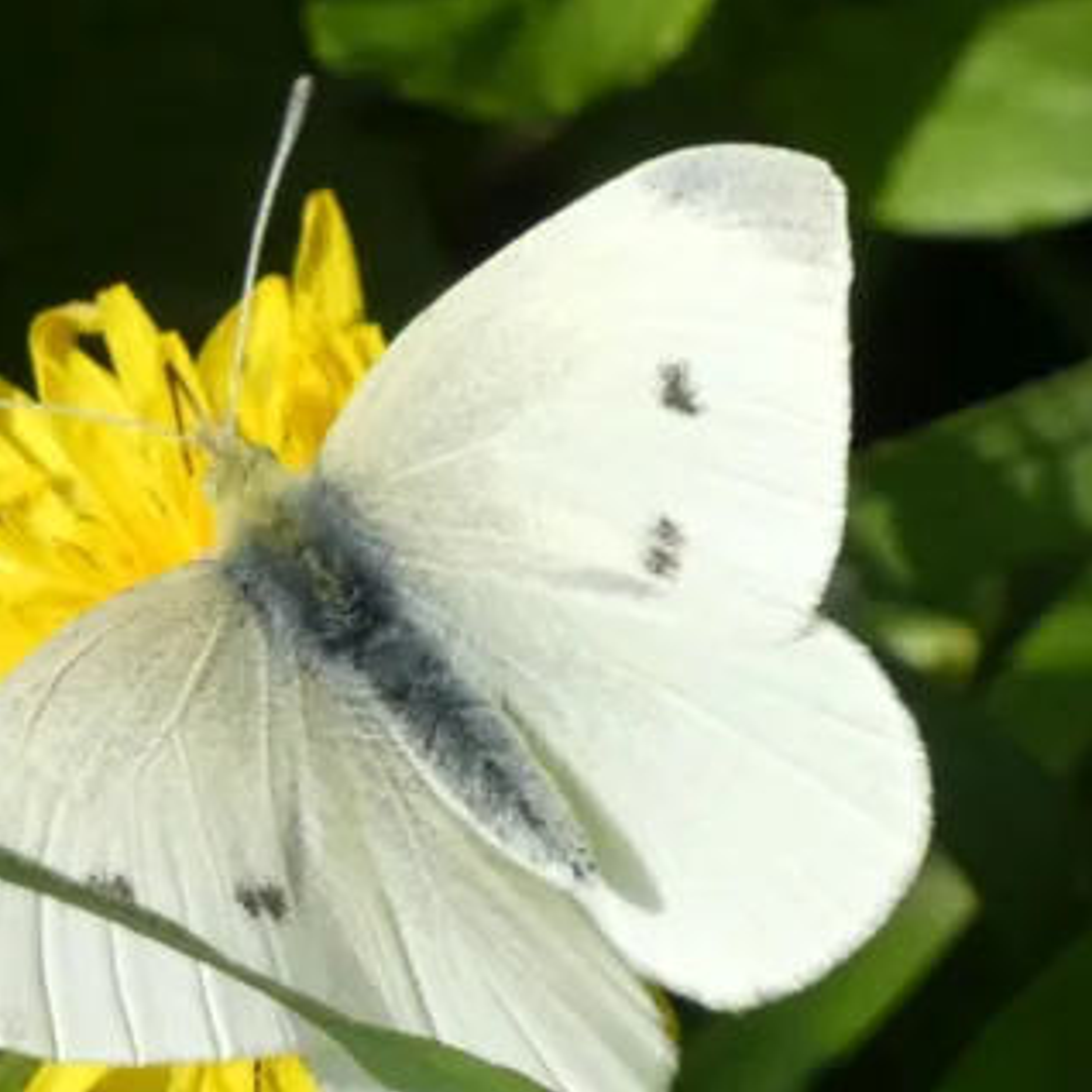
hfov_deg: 2.4
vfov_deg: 2.4
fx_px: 26197
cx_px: 354
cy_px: 656
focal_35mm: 734
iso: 80
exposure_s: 1/320
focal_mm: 74
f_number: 5.6
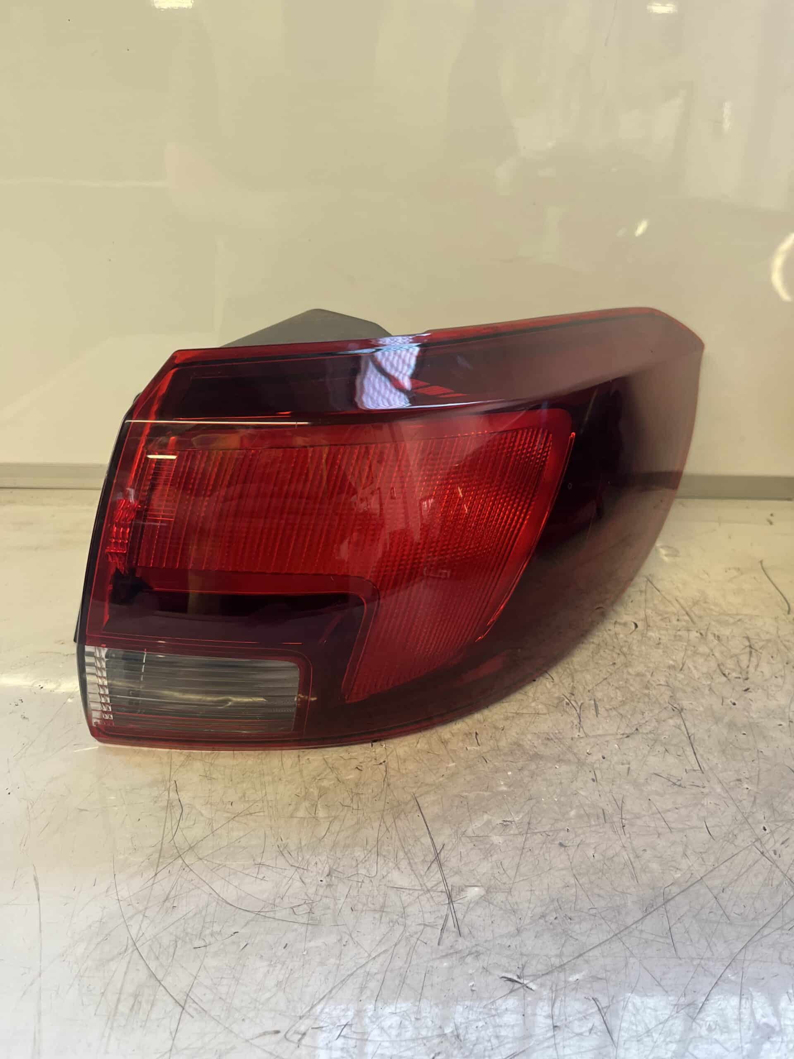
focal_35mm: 26
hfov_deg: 53.1
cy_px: 530
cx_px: 397
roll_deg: -1.1
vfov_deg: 67.3
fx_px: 795
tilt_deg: -26.0
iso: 125
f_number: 1.6
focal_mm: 5.1
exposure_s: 1/121
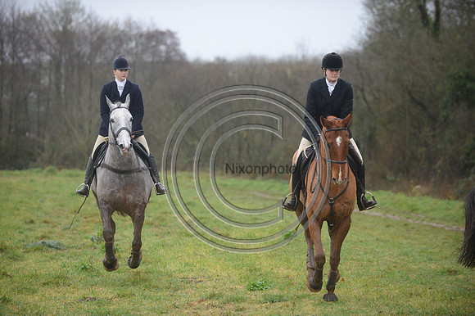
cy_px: 158
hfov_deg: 14.7
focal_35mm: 140
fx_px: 1846
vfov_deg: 9.8
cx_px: 238
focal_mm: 140
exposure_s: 1/800
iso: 1600
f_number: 2.8
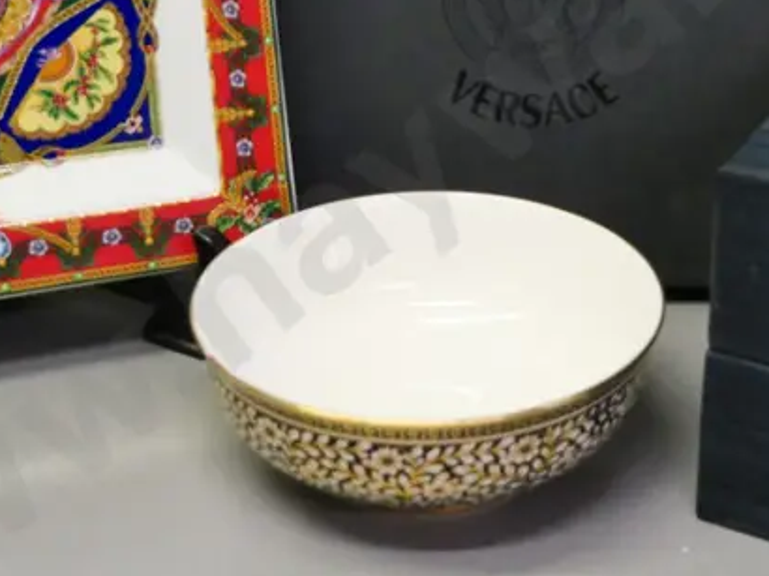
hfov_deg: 21.6
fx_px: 1998
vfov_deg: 16.2
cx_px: 551
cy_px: 68
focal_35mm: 90
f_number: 3.9
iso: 3200
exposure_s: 1/250
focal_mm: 18
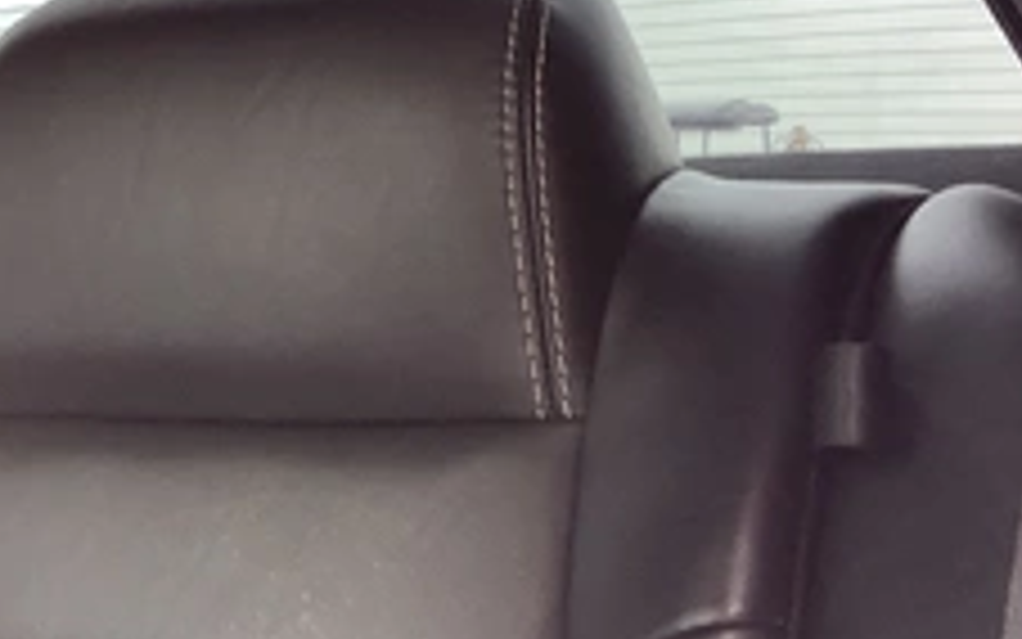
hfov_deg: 34.9
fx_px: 1616
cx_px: 374
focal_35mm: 58
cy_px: 320
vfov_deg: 22.4
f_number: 2.4
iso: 80
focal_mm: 3.3
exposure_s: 1/100
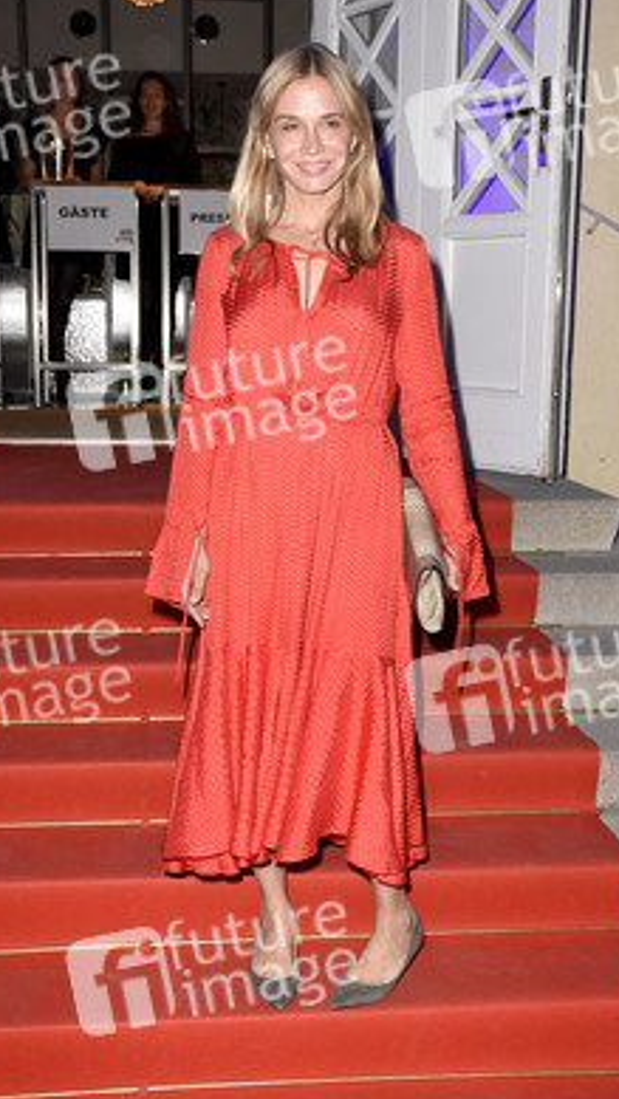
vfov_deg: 46.8
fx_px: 1270
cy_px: 545
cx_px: 294
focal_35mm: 44
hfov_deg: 27.4
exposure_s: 1/160
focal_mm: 27
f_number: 6.3
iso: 1600
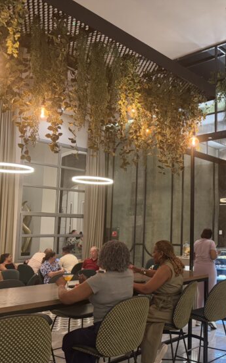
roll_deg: +0.1
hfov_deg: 32.6
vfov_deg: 54.0
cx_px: 224
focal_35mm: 36
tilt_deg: +6.3
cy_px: 192
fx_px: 355
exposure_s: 1/60
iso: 640
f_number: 1.78
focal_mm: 6.76
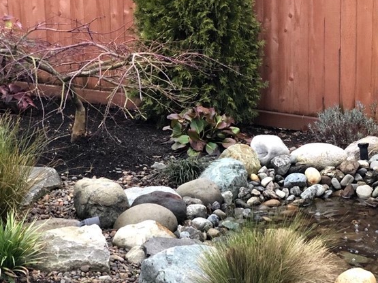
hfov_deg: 20.0
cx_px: 343
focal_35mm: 96
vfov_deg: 15.4
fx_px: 1048
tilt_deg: -14.9
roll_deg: -1.5
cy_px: 142
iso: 80
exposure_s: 1/60
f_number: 2.4
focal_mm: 6
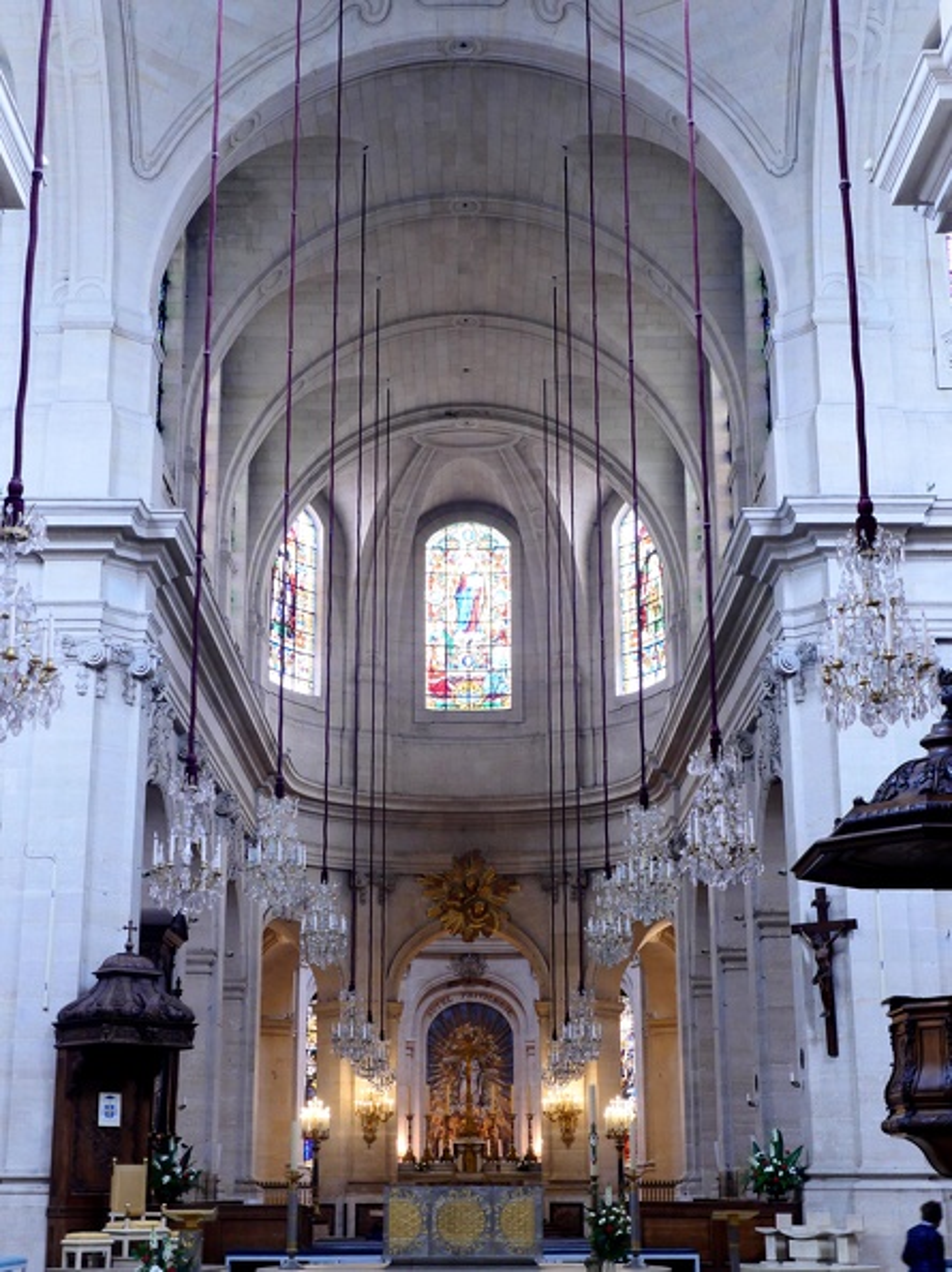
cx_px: 476
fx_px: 1835
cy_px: 636
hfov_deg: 29.1
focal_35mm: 50
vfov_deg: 38.2
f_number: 2.8
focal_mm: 25
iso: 1600
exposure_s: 1/20
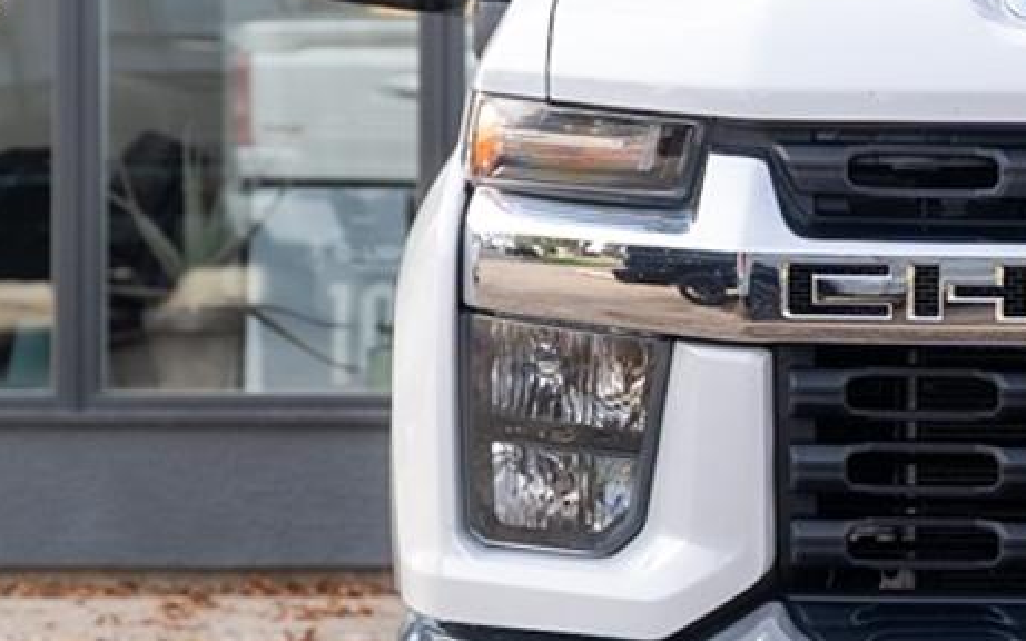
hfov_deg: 10.3
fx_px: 5536
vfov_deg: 6.6
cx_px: 1368
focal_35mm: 198
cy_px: 55
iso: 125
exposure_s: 1/200
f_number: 4
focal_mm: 50
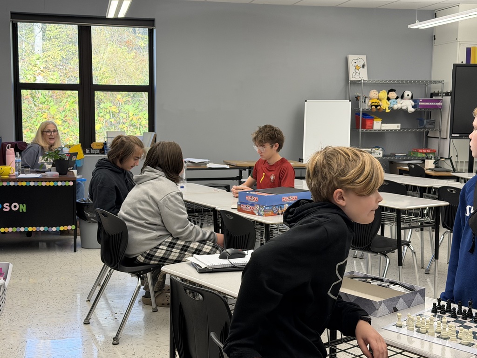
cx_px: 238
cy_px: 179
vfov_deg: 30.3
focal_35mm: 48
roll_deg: -1.0
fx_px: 661
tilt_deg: -5.8
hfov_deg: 39.7
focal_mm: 6.76
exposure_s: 1/105
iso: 125
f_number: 1.78
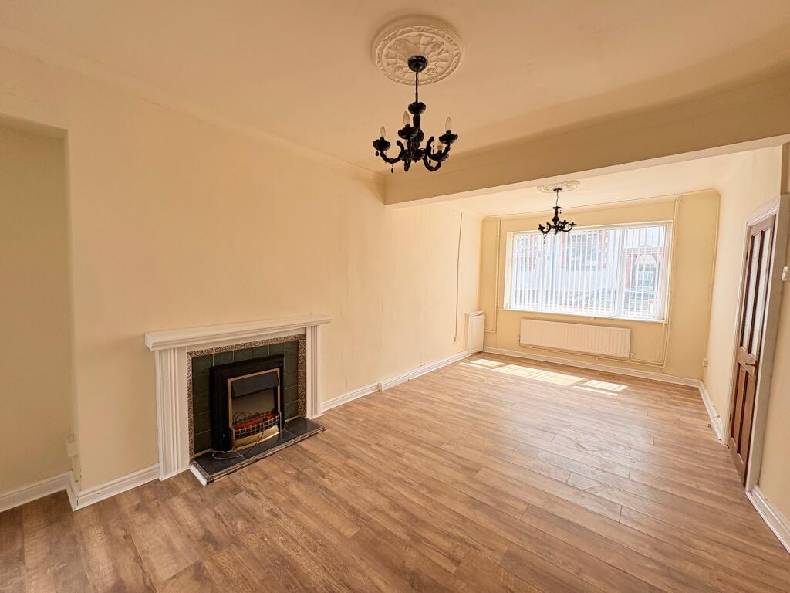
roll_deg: -0.4
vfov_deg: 85.7
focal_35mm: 14
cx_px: 395
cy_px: 296
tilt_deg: -2.7
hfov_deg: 102.1
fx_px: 320
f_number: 2.2
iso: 40
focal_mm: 2.22
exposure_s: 1/368
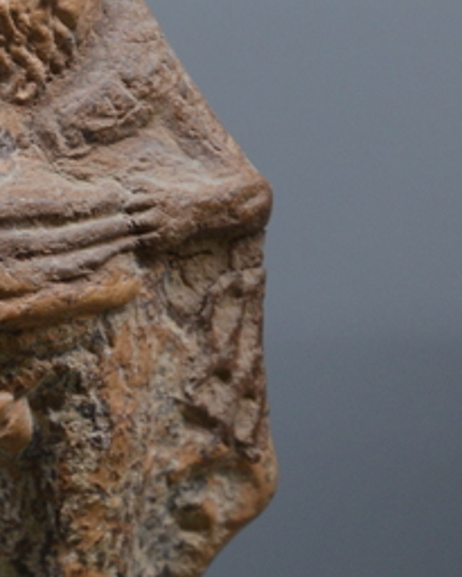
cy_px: 385
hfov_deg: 4.9
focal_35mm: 313
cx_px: 45
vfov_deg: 6.2
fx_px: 5347
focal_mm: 86
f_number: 5.6
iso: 1000
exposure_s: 1/25
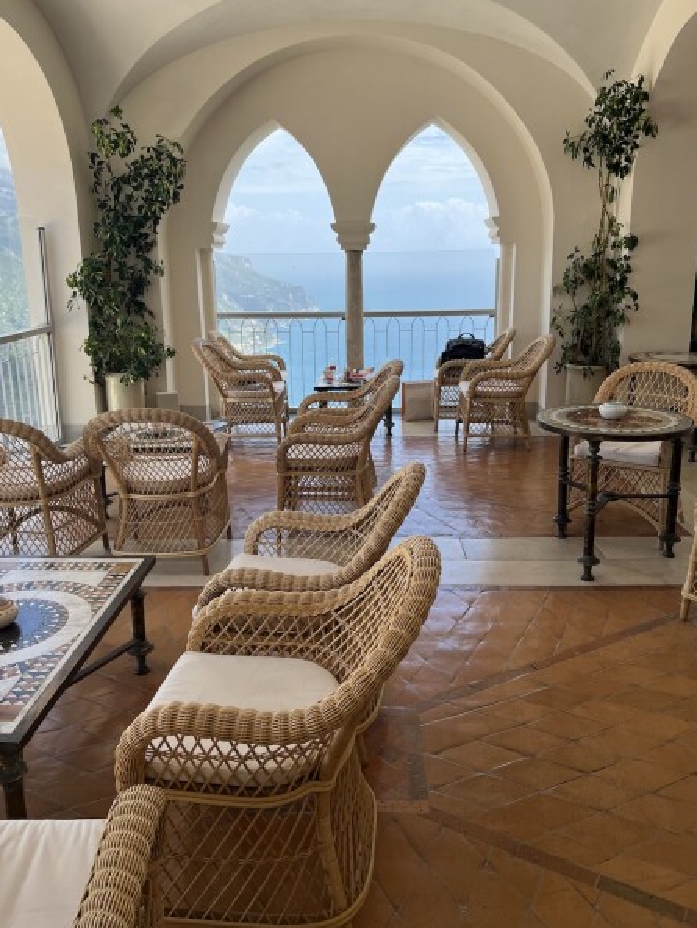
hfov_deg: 49.8
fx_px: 751
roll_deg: +1.2
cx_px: 338
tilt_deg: -13.9
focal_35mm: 28
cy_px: 433
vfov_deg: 63.4
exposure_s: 1/965
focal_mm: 5.7
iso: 50
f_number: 1.5
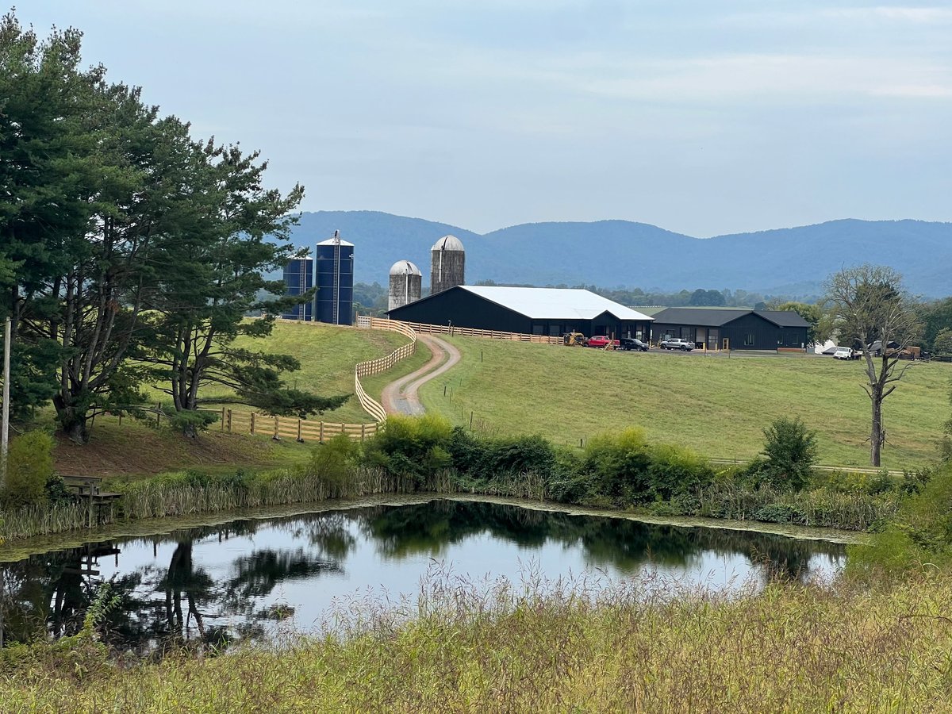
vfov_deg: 19.1
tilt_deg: -2.5
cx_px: 476
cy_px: 357
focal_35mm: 77
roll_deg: -1.8
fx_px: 2118
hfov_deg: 25.3
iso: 32
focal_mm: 9
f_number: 2.8
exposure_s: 1/547
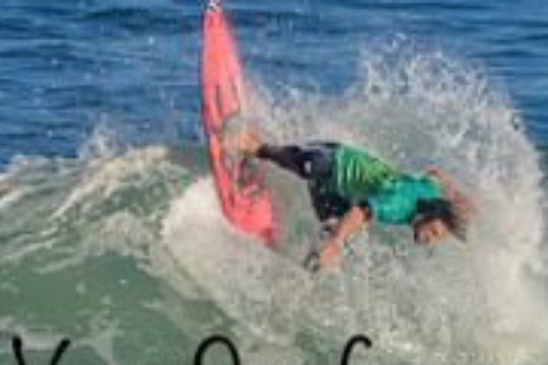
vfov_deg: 0.4
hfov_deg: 0.5
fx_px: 58342
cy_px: 244
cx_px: 496
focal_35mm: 3833
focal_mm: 1000
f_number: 11
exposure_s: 1/3200
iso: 1250
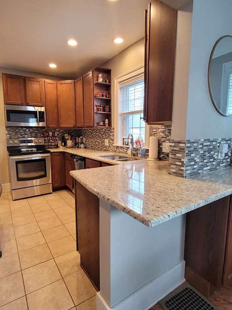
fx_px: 161
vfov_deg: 87.8
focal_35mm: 18
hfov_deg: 71.6
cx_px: 112
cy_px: 155
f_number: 2.2
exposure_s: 1/60
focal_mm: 2.2
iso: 320
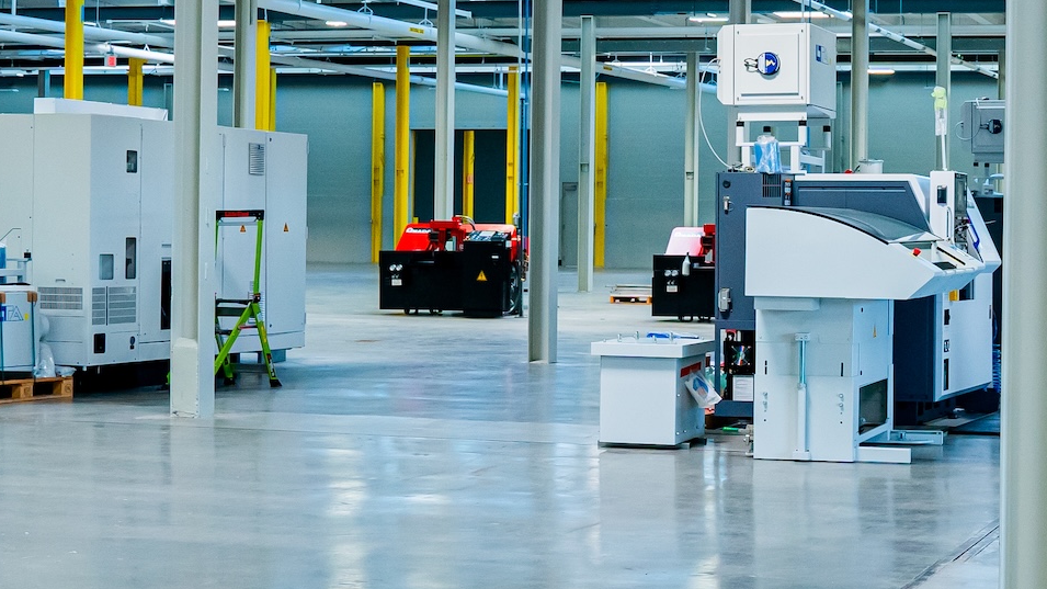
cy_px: 229
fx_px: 2193
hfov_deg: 26.4
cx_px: 819
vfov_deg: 15.3
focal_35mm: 79
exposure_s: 1/125
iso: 1000
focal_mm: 24
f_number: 4
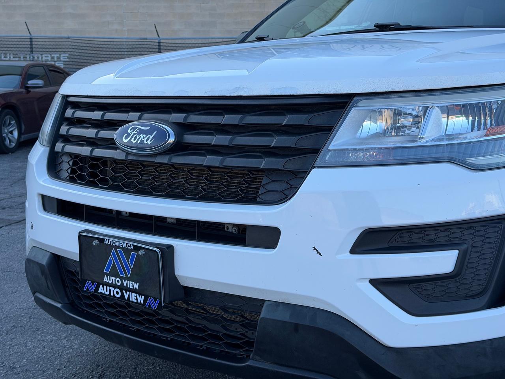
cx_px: 252
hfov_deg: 39.7
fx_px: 700
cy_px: 190
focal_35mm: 48
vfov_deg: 30.3
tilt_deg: -8.7
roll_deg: +0.5
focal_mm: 6.76
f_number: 1.78
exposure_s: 1/975
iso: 64
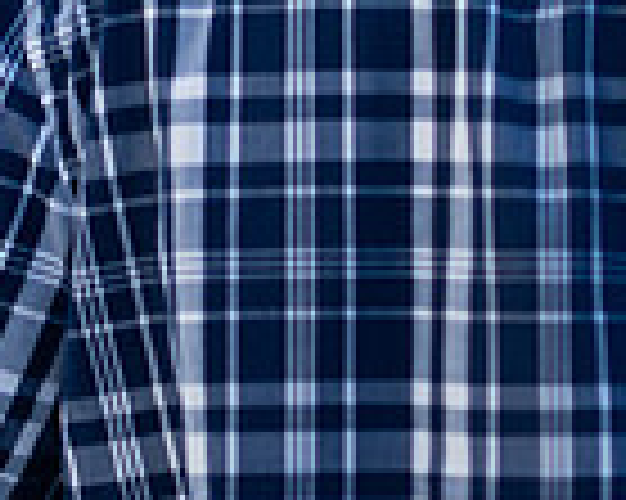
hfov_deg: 5.7
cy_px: -173
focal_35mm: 333
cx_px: 1054
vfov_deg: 4.6
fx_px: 6165
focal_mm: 85
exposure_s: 1/800
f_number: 1.4
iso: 100
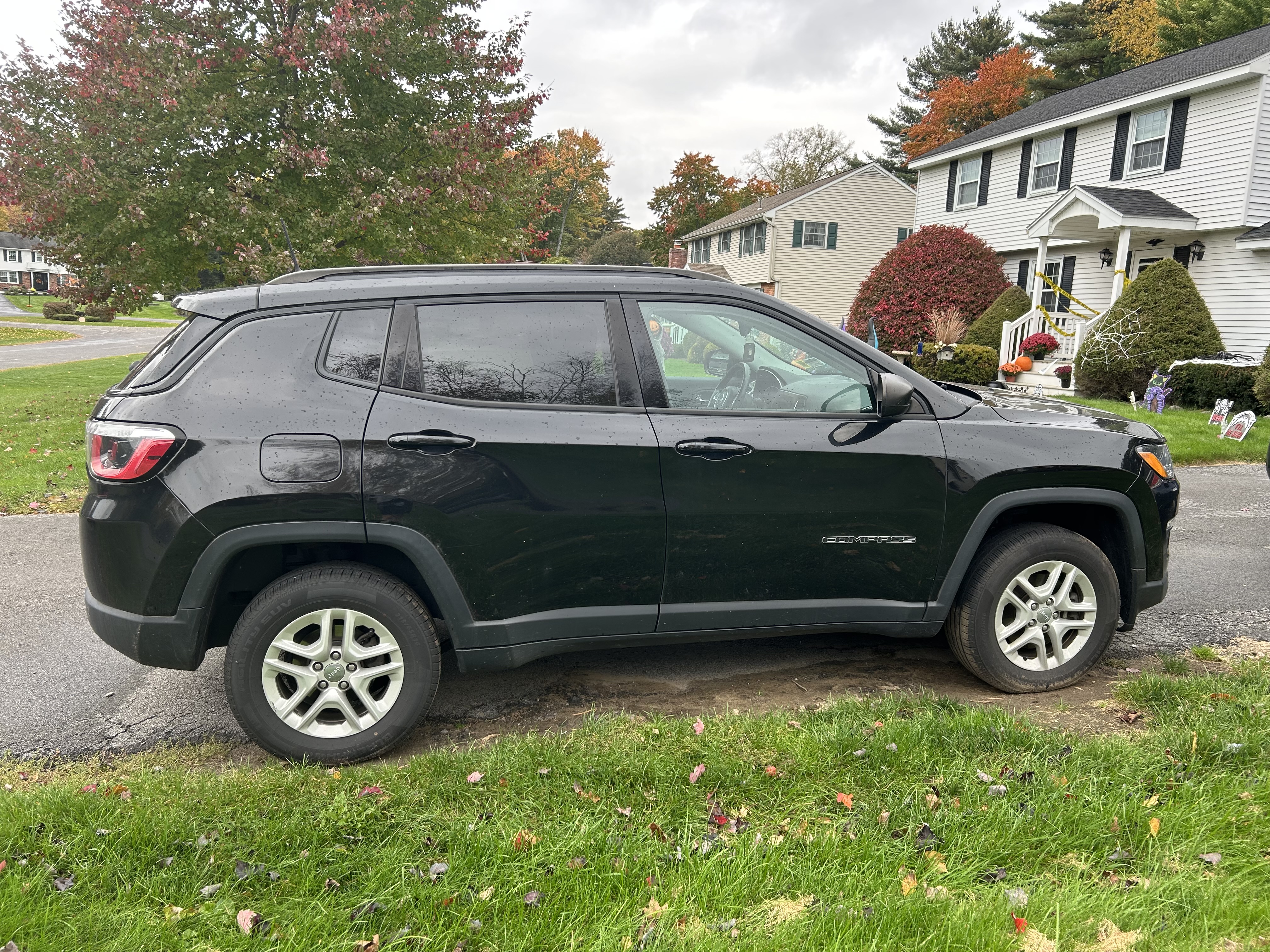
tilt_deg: -9.2
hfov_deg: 67.3
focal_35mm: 26
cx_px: 635
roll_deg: -2.7
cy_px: 476
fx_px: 954
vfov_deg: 53.1
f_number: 1.5
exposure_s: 1/552
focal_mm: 5.7
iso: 50
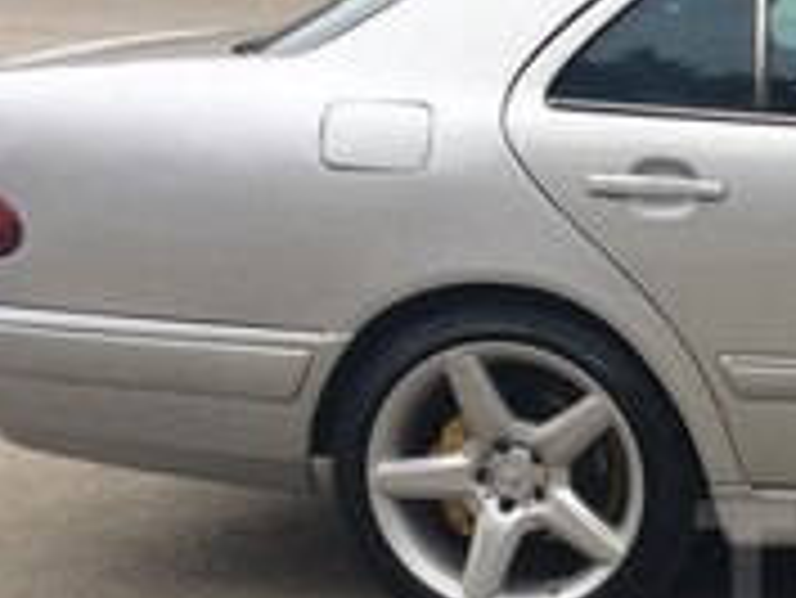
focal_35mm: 108
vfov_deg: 13.6
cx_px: 1156
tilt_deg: -17.2
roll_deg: -0.1
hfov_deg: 16.7
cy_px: 569
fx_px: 2485
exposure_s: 1/50
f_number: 2.2
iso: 40
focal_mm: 4.15
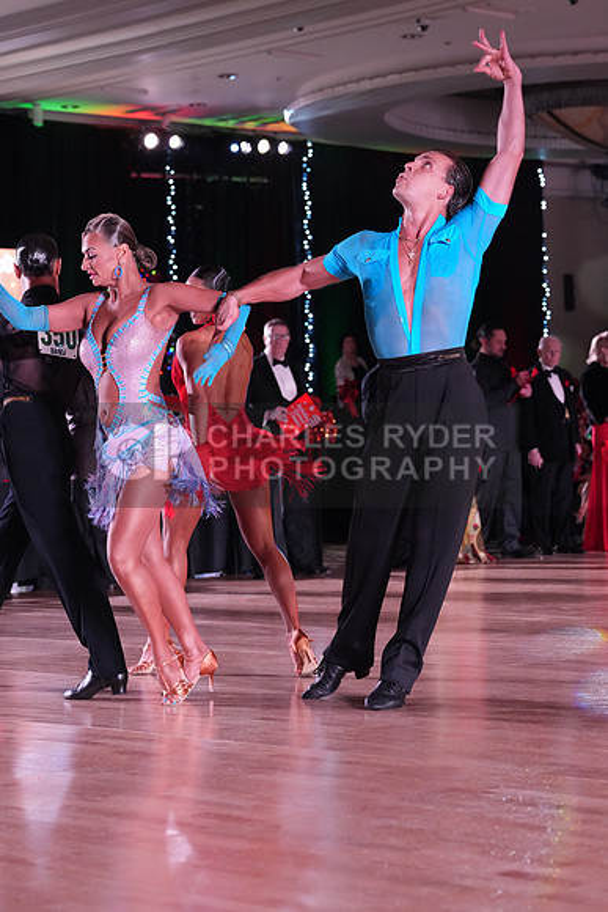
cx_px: 304
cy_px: 456
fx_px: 2405
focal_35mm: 95
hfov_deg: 14.4
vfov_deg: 21.5
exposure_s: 1/250
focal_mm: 95
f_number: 5.6
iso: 5000
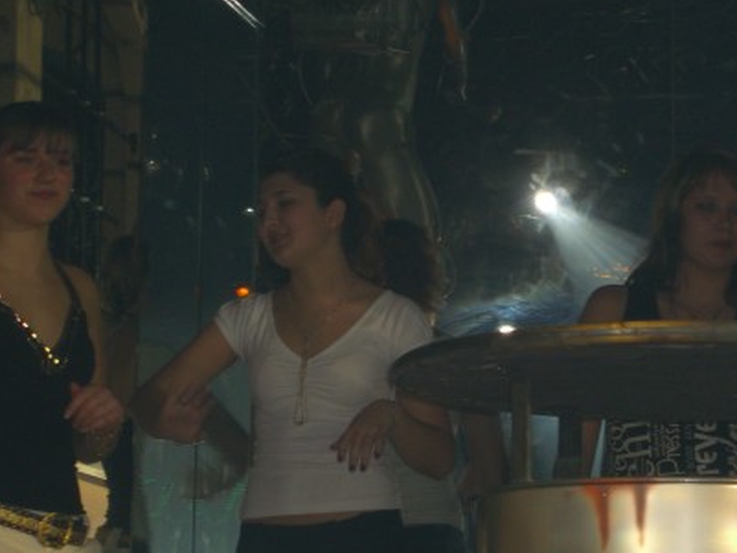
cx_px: 447
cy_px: 309
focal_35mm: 142
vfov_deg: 10.5
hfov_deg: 13.9
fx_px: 3024
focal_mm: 19.7
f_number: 4.8
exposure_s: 1/60
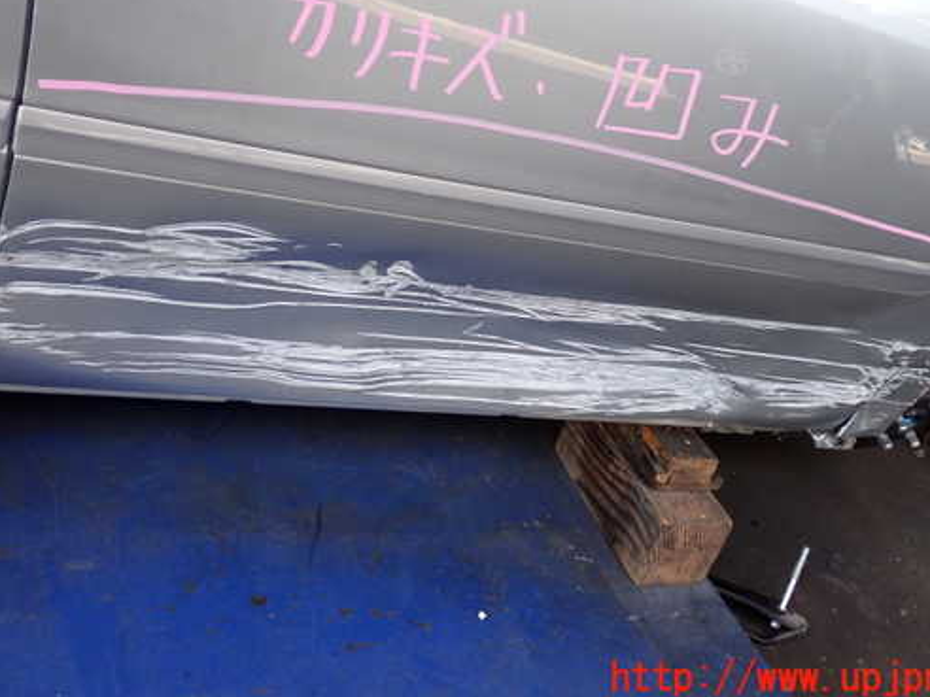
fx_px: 1048
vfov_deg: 36.7
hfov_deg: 47.9
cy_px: 278
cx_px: 471
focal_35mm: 39
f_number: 2.4
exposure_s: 1/100
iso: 200
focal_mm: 5.79
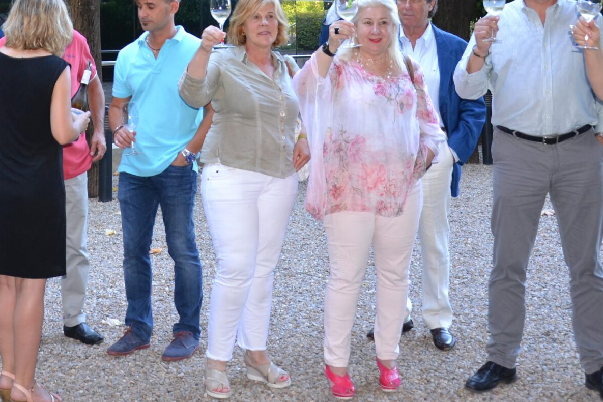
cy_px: -29
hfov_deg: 29.3
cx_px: 169
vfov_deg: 19.2
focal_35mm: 68
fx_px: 1140
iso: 400
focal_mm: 21
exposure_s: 1/60
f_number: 3.8
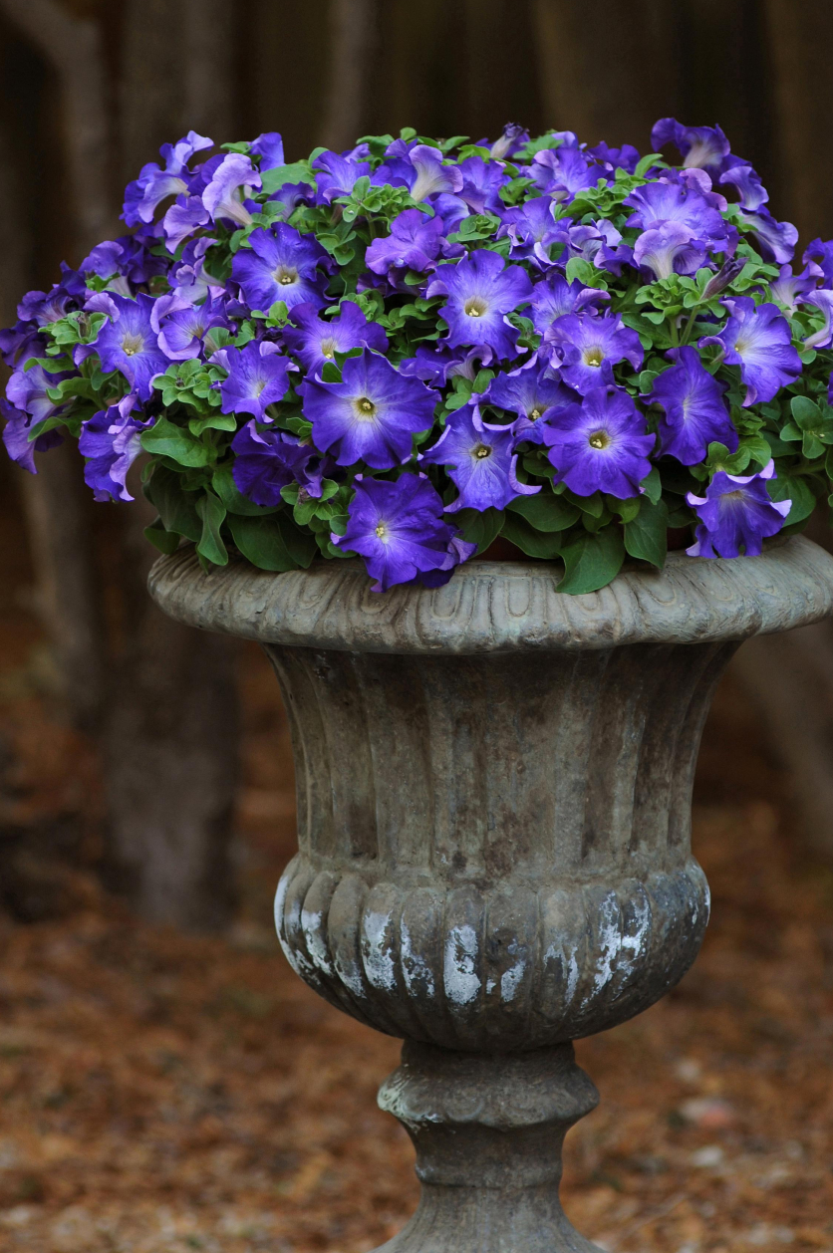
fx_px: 9622
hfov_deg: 5.0
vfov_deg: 7.5
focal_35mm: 277
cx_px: 487
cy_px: 578
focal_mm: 145
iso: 200
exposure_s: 1/80
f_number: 4
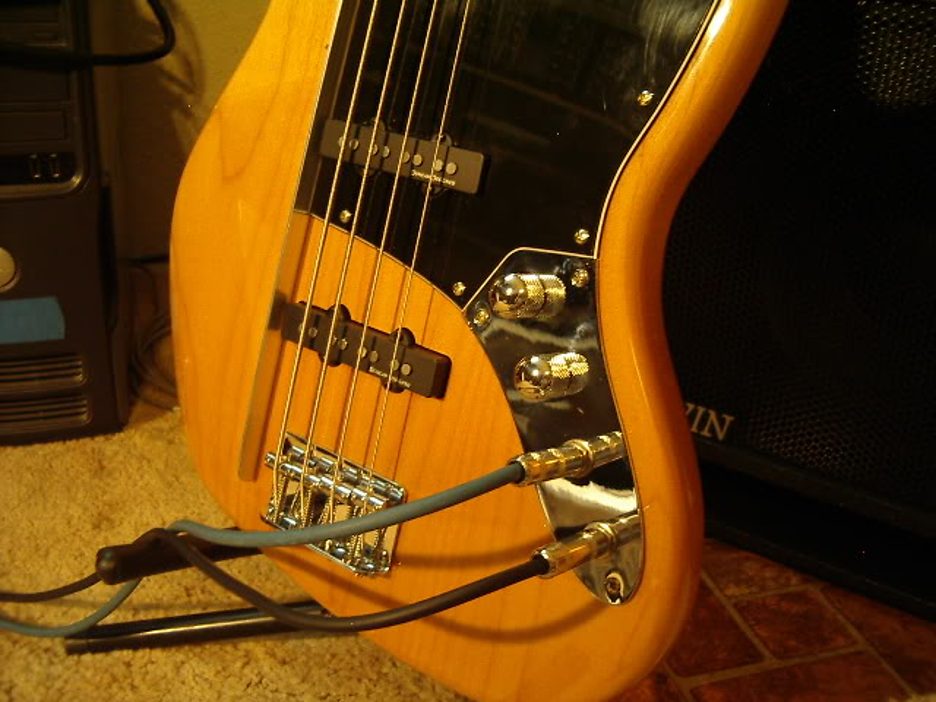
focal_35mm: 38
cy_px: 351
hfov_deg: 49.0
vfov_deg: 37.7
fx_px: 1028
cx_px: 468
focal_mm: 5.8
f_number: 2.6
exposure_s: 1/4
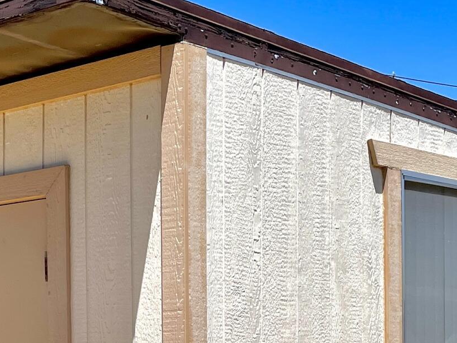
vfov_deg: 15.1
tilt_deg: -0.5
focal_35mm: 95
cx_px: 83
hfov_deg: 20.4
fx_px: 1254
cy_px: 394
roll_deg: +1.1
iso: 32
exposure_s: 1/4651
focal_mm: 4.2
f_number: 1.6
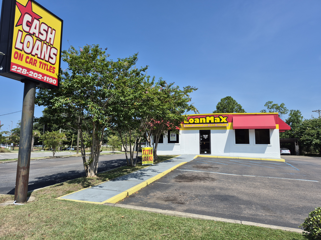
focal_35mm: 23
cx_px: 160
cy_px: 120
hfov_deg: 73.9
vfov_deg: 58.9
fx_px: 213
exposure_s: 1/2036
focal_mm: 5.4
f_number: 1.8
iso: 25
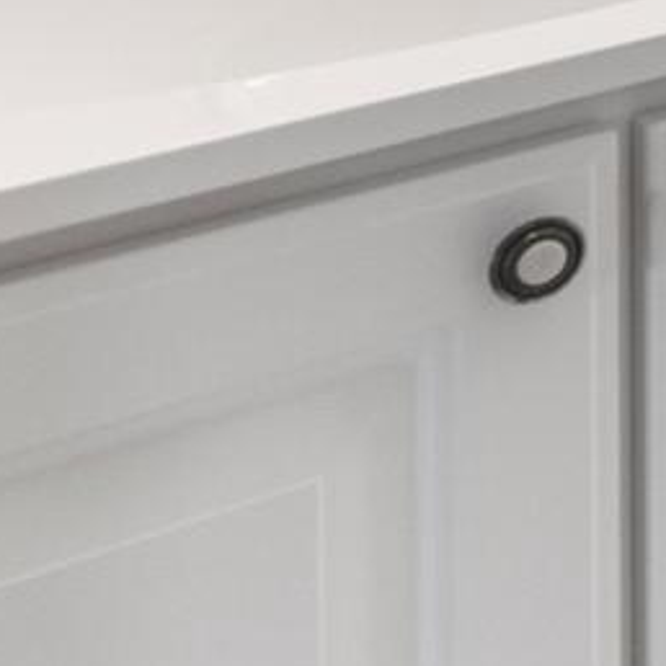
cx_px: 2339
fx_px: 2351
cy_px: -674
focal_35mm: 108
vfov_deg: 13.7
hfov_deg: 9.4
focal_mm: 16
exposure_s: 1/1600
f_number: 8
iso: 1250
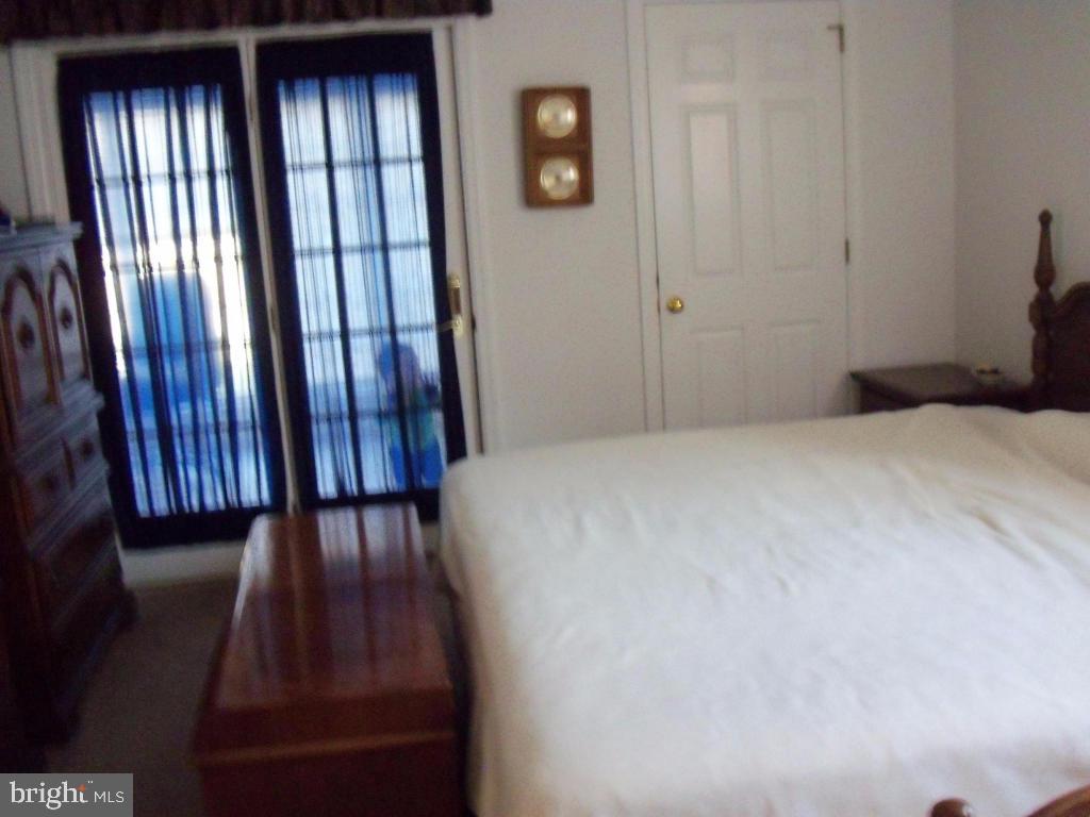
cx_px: 545
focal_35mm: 34
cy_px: 408
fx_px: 1071
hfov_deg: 54.0
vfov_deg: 41.8
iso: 400
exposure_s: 1/6
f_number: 2.9
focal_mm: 5.7
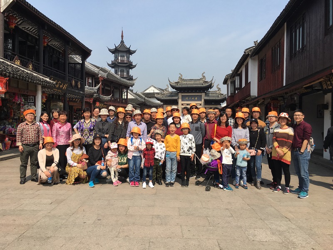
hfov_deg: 61.7
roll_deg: -0.7
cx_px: 166
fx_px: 279
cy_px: 125
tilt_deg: -1.3
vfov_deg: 48.2
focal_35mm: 29
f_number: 2.2
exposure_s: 1/1570
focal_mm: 4.15
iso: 25
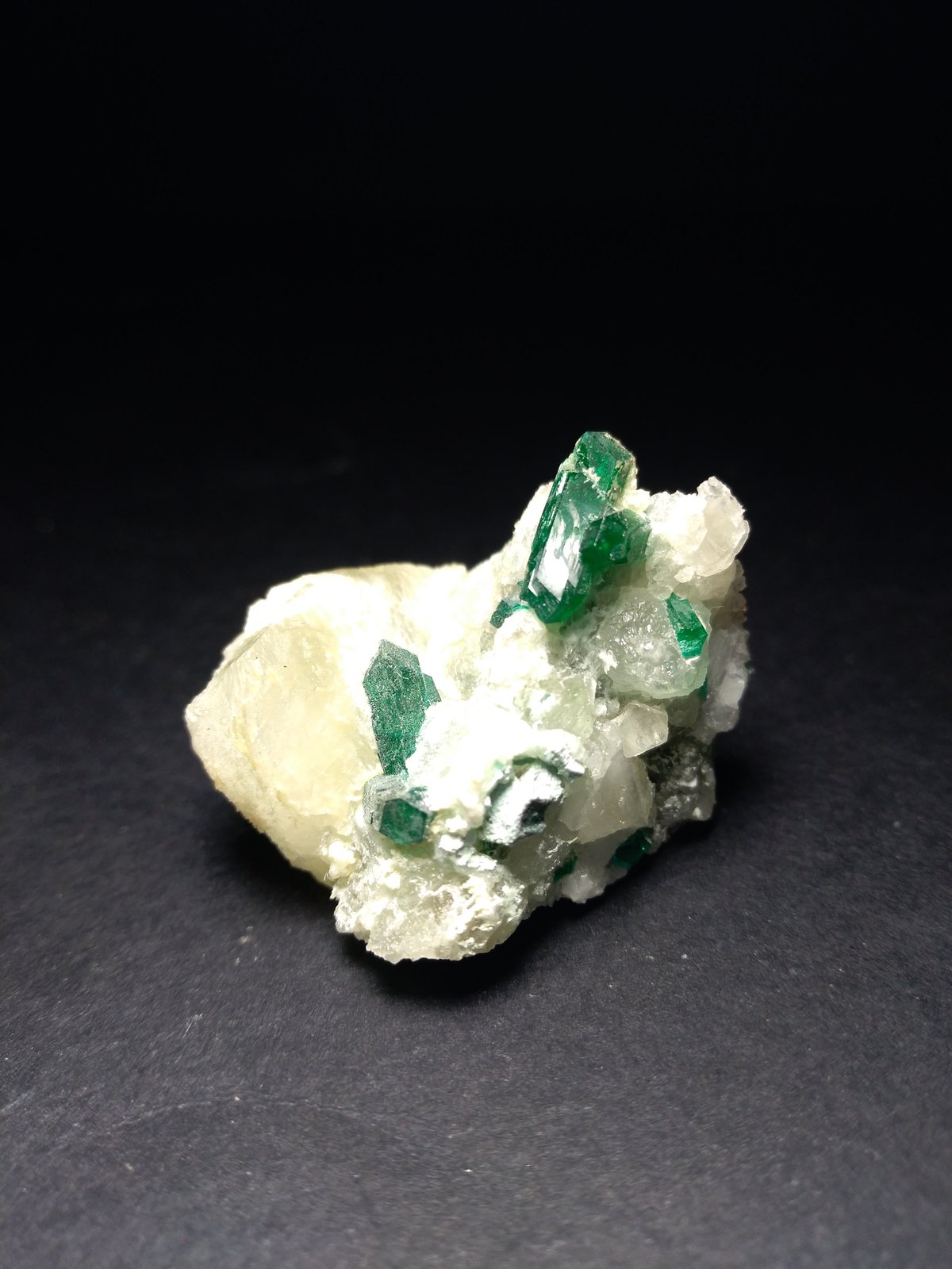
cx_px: 476
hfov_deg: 53.1
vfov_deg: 67.3
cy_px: 634
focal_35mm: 26
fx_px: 953
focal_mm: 3.54
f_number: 2
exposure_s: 1/40
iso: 109
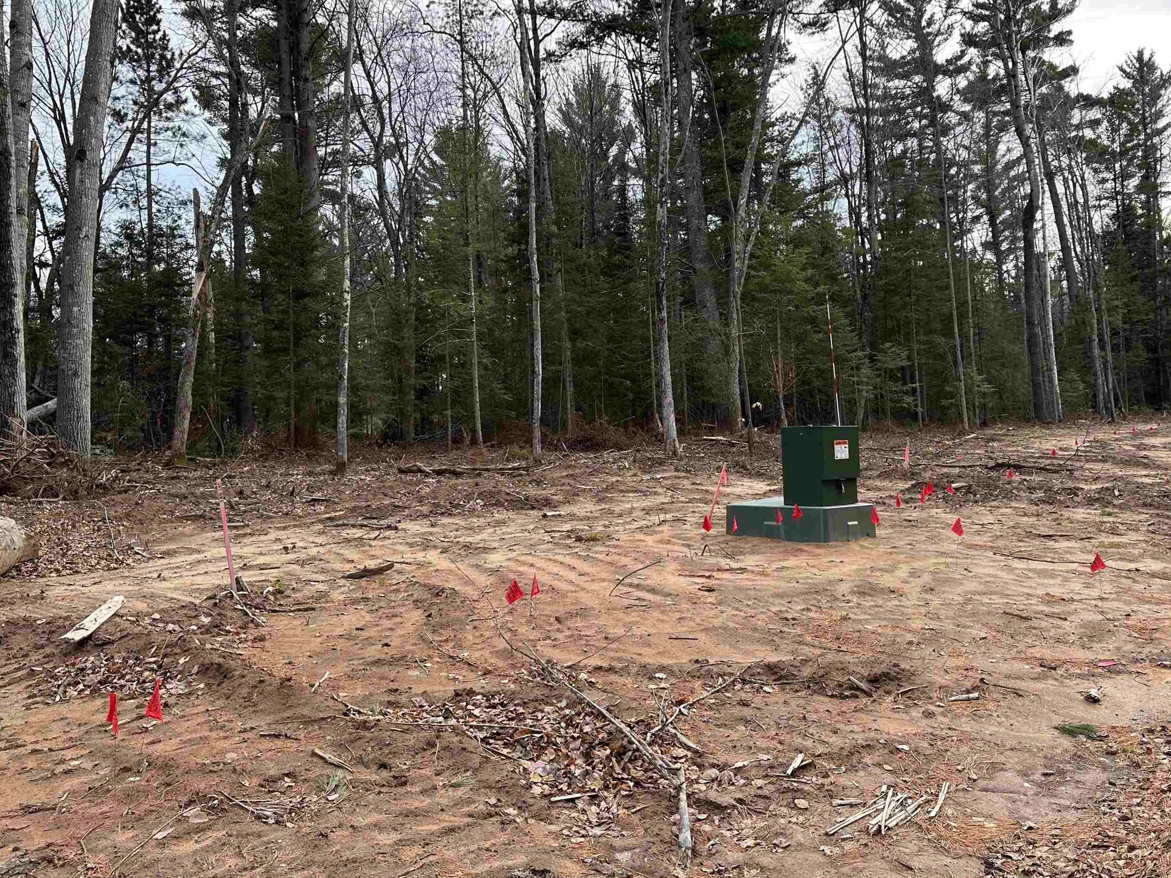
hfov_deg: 59.9
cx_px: 560
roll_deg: +1.7
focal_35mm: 30
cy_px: 373
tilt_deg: +2.9
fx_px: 1015
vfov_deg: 46.6
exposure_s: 1/543
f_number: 1.78
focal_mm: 6.86
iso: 80
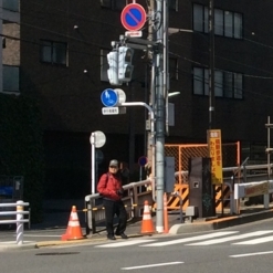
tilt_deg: +2.1
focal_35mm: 117
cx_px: 378
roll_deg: +0.2
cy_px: 135
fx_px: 1044
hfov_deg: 14.2
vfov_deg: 14.9
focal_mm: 3.3
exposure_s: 1/1845
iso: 32
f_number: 2.4
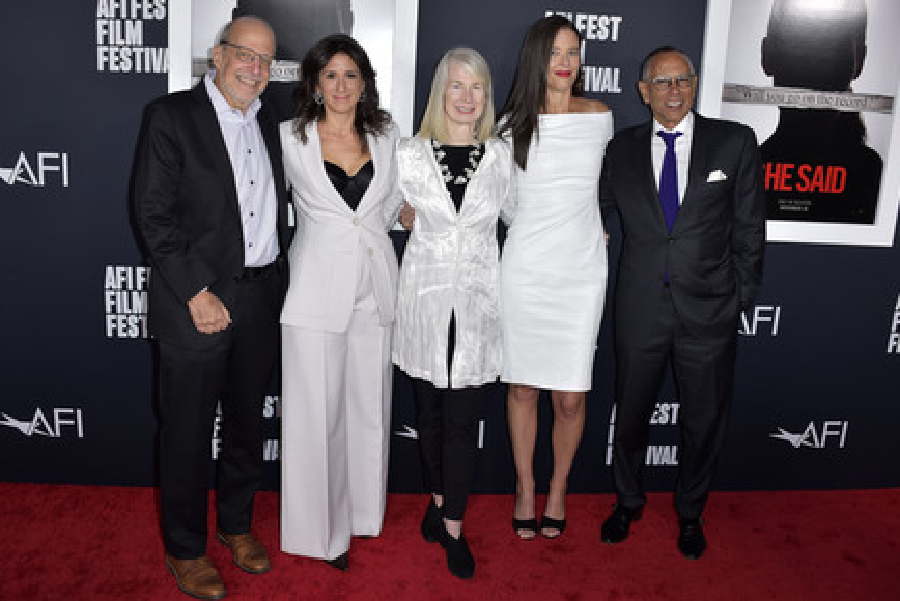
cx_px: 438
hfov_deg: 63.6
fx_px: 725
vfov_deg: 45.0
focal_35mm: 29
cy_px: 292
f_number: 6.3
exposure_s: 1/200
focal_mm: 28
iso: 800
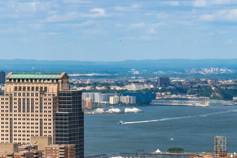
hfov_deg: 10.5
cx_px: 133
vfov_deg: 7.0
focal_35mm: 195
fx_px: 1284
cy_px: 65
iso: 1250
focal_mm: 62
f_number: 19
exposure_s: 1/1000
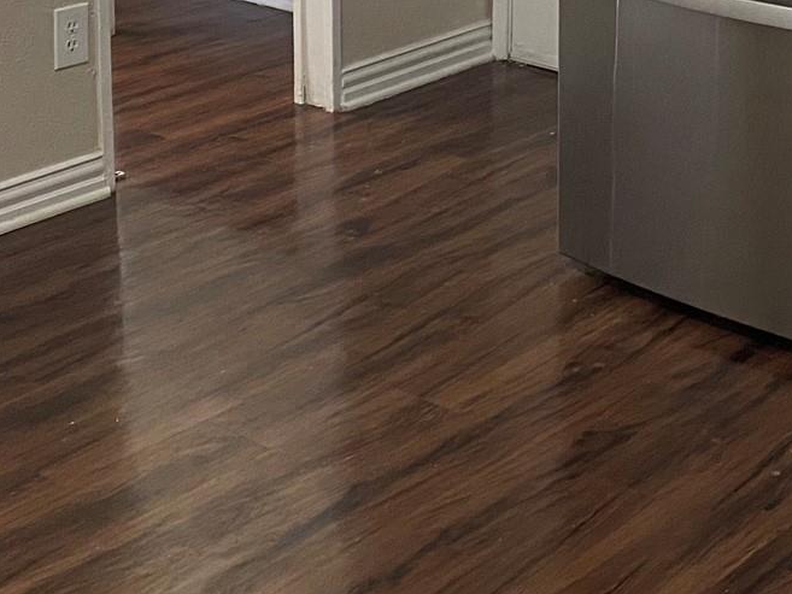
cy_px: -253
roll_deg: +0.0
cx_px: 749
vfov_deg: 16.8
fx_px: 1854
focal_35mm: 81
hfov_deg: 23.3
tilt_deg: -8.9
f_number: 1.8
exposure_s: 1/60
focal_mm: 4.25
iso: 400
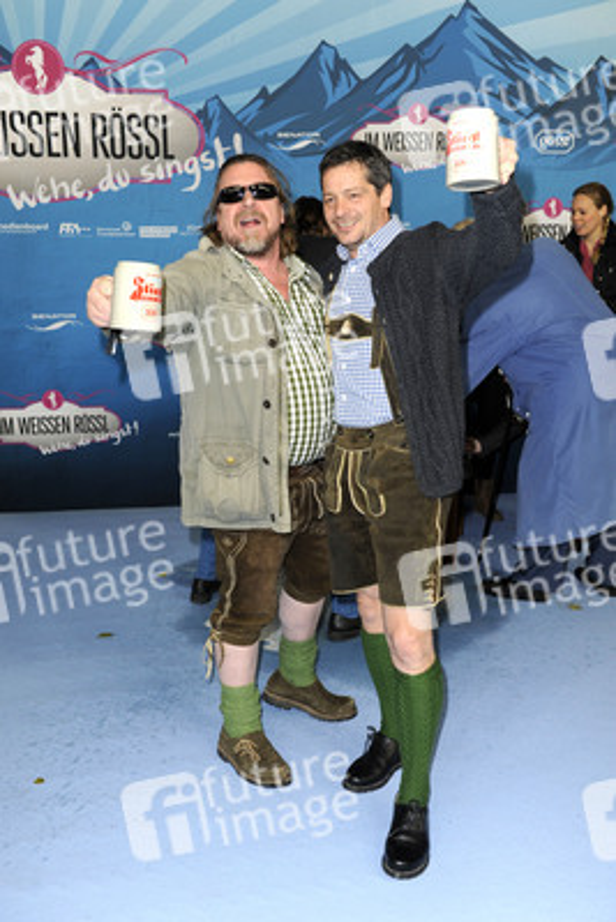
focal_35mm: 40
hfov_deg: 33.4
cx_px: 308
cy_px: 461
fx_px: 1026
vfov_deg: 48.4
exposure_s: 1/160
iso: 1000
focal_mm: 40
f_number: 5
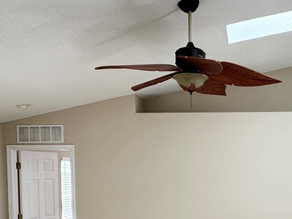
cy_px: 190
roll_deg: +0.5
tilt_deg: -2.9
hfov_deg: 38.7
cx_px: 239
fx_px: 396
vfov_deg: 29.8
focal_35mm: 47
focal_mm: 2.22
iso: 80
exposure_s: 1/99
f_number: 2.2
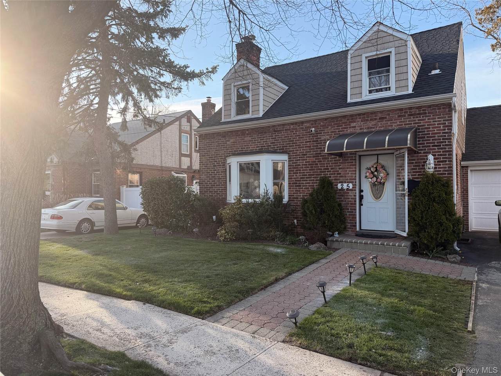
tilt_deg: +0.9
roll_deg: +0.1
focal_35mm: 24
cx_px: 250
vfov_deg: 56.8
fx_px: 347
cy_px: 188
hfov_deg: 71.6
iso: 100
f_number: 1.78
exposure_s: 1/1553
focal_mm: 6.76
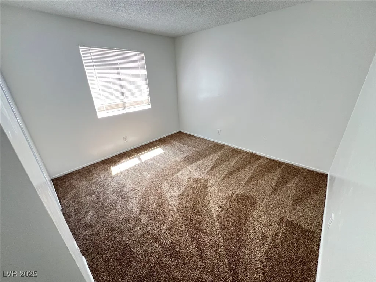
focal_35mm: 13
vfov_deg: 89.9
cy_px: 141
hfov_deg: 106.2
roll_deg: +2.8
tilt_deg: -23.1
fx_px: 141
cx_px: 188
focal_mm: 1.57
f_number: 1.8
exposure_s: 1/89
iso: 250
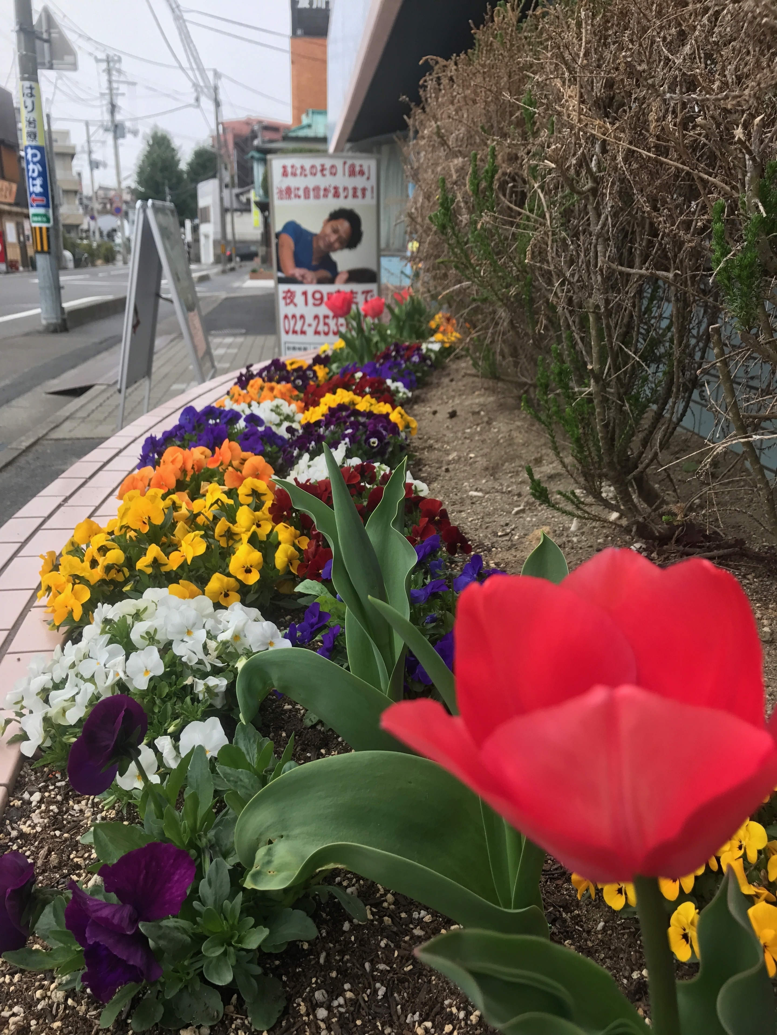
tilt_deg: -15.7
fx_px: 838
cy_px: 518
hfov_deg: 49.7
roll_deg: -0.6
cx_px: 388
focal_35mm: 28
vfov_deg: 63.4
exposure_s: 1/363
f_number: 1.8
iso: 20
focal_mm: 4
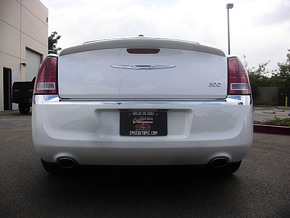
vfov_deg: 39.7
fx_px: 302
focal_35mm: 36
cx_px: 145
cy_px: 109
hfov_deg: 51.4
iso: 50
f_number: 7.9
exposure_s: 1/160
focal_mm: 6.3
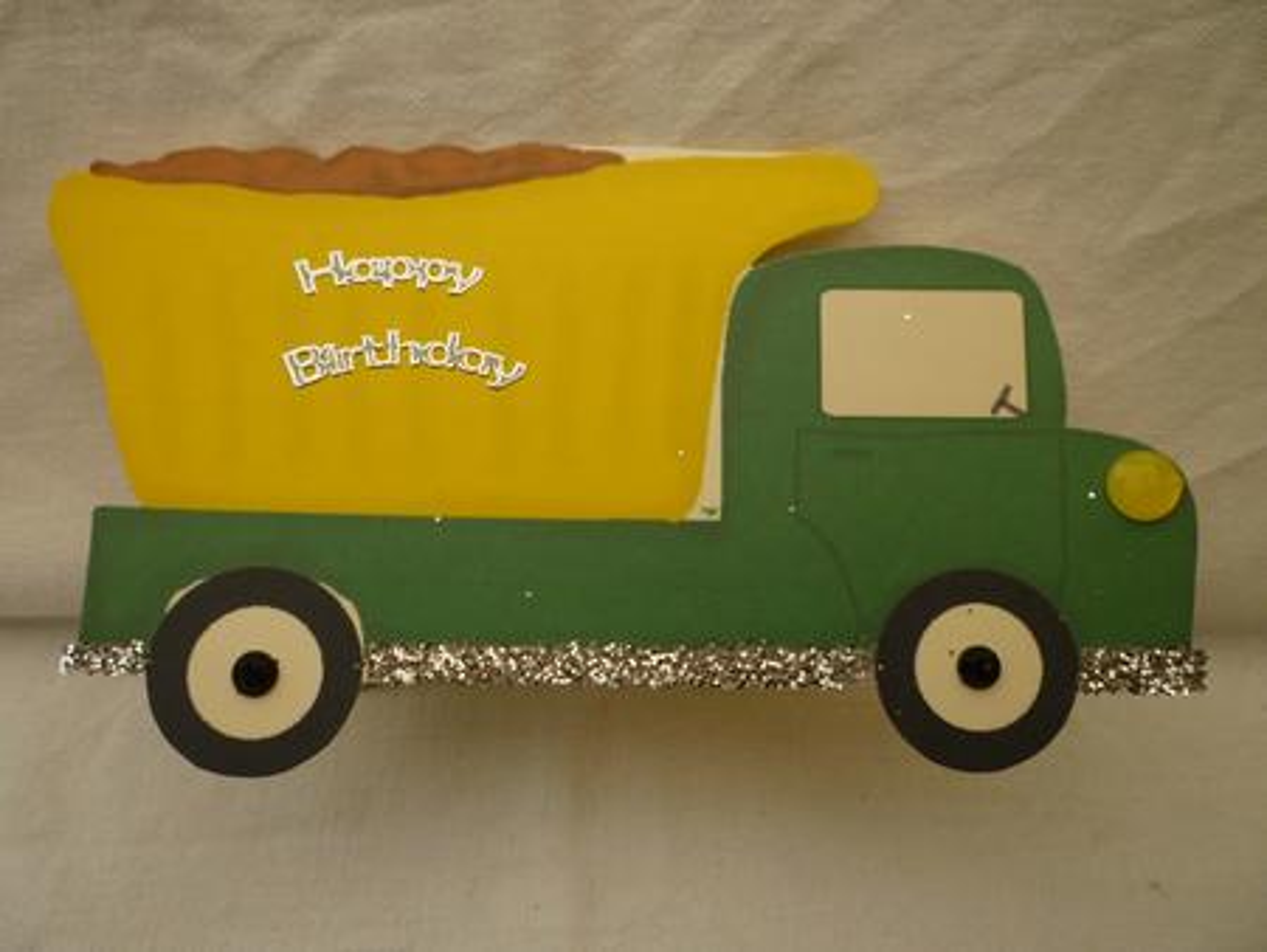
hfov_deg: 61.6
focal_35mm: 29
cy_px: 476
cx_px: 634
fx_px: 1062
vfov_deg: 48.3
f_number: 3.3
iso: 80
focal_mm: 5.2
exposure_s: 1/100
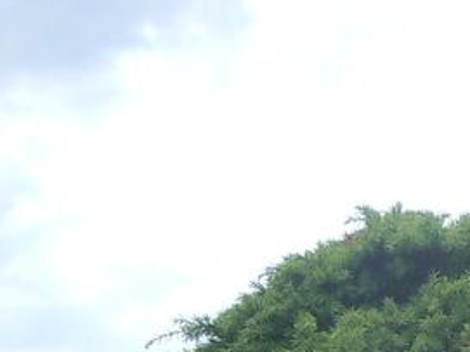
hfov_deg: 11.1
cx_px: 456
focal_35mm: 177
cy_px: 657
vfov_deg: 8.1
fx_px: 2402
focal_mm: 5.4
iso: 100
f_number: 3.5
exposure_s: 1/1000
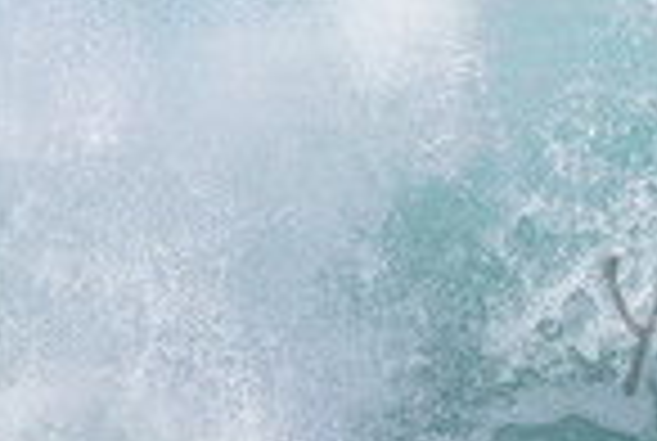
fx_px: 54313
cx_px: 1066
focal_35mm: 2970
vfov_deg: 0.5
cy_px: 286
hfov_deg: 0.7
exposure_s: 1/2000
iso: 250
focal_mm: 500
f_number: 5.6
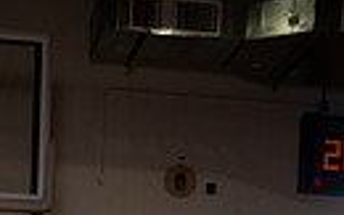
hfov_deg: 21.2
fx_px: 862
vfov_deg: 11.3
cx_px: -50
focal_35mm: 92
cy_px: 549
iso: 320
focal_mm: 26
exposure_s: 1/400
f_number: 6.3
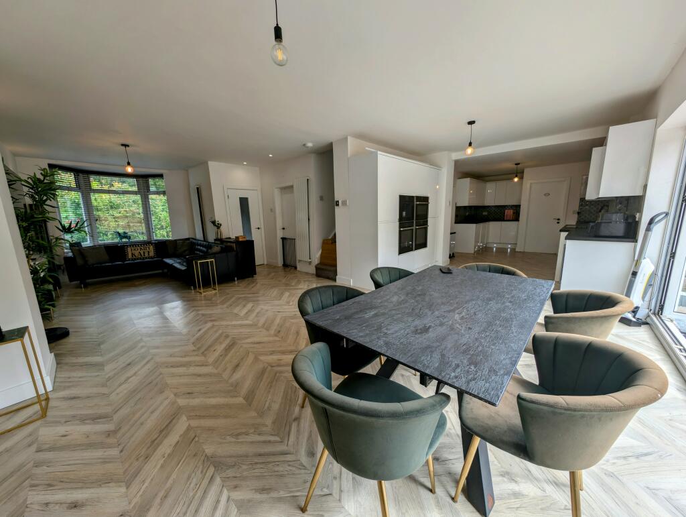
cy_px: 258
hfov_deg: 110.5
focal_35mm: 12
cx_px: 343
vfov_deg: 94.6
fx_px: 238
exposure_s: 1/389
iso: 40
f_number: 1.95
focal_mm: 2.23
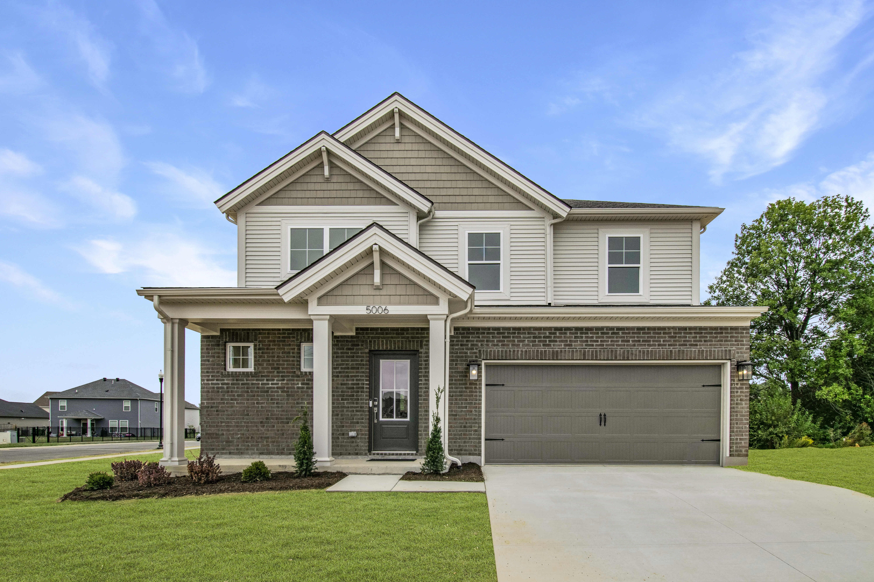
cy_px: 291
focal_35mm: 18
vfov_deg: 67.4
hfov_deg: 90.0
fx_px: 437
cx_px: 437
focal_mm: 12
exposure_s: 1/320
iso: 200
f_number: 9
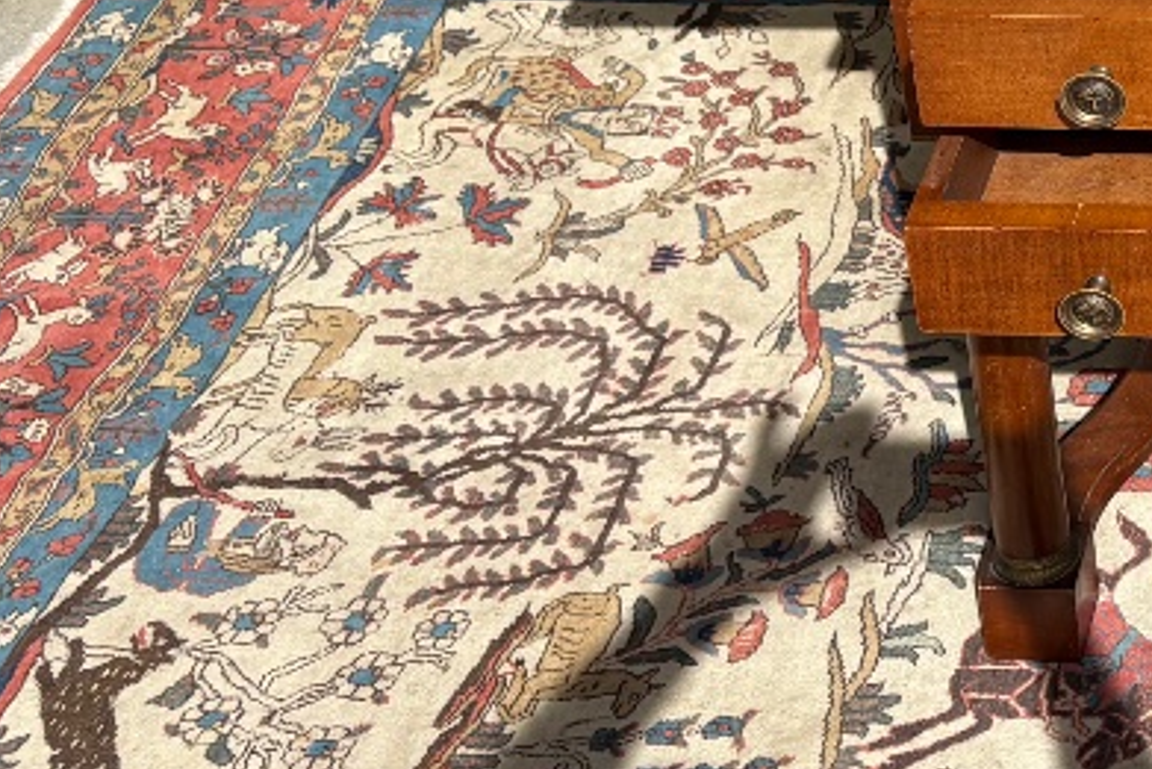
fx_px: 2657
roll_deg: -1.3
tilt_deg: -30.8
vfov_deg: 15.8
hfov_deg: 21.1
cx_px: 1679
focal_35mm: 83
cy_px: -159
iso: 50
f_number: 1.6
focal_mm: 5.96
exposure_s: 1/2865
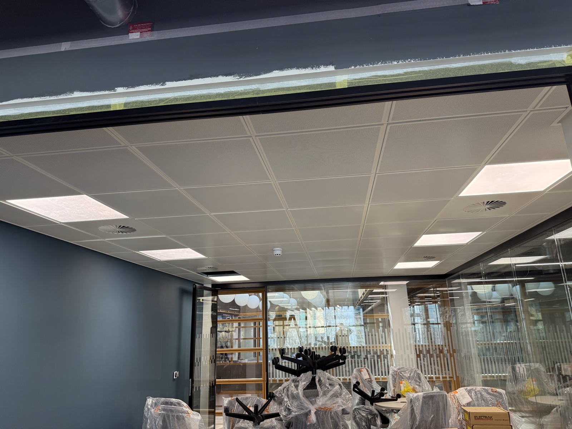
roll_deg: +1.2
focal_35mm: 24
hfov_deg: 71.6
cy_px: 214
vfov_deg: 56.8
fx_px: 397
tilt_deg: +15.1
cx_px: 286
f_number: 1.78
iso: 125
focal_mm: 6.76
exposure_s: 1/100
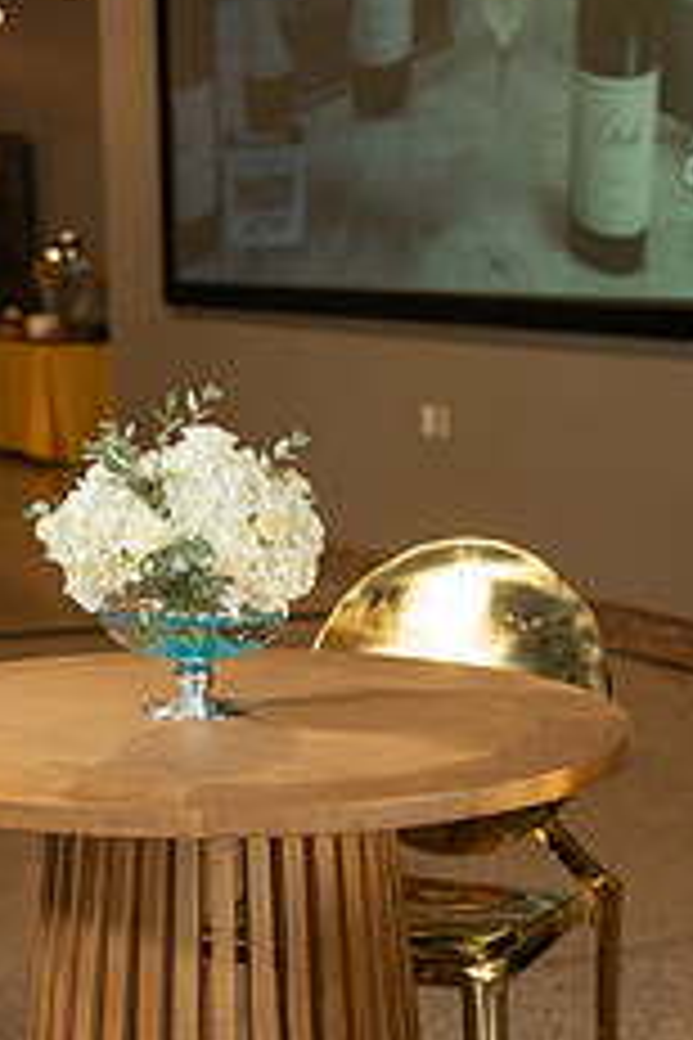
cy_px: 977
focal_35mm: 80
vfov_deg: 24.5
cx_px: 410
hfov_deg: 17.1
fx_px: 2310
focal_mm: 41
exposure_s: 1/160
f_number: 4
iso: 1600
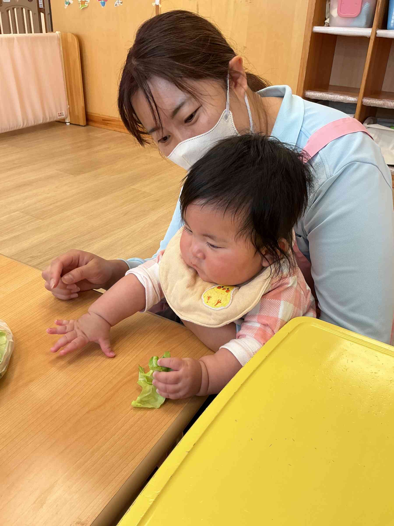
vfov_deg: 61.7
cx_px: 197
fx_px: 440
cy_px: 263
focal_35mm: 29
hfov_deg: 48.2
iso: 25
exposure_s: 1/120
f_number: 1.8
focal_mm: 3
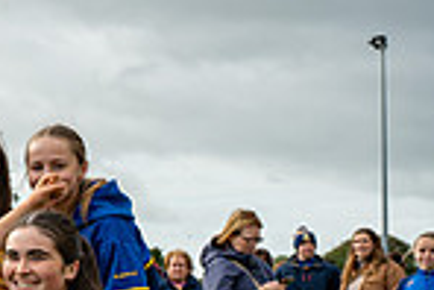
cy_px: 283
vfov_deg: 12.8
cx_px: -361
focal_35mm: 106
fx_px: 1279
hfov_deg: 16.1
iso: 100
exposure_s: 1/320
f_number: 5
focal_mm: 27
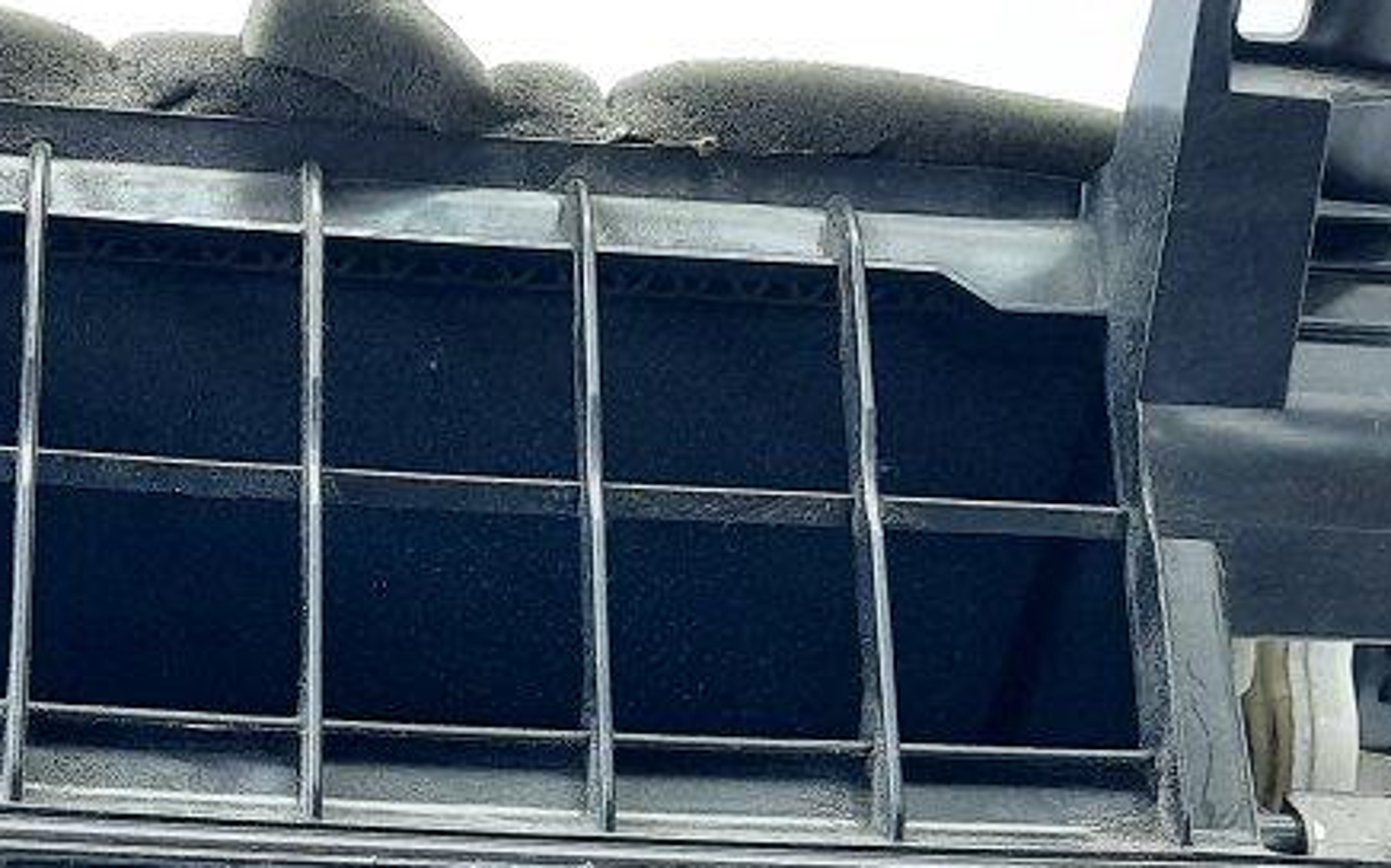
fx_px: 2766
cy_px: 1066
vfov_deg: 17.0
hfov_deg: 27.9
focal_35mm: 73
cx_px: 364
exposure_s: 1/25
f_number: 2
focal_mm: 4.6
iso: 320
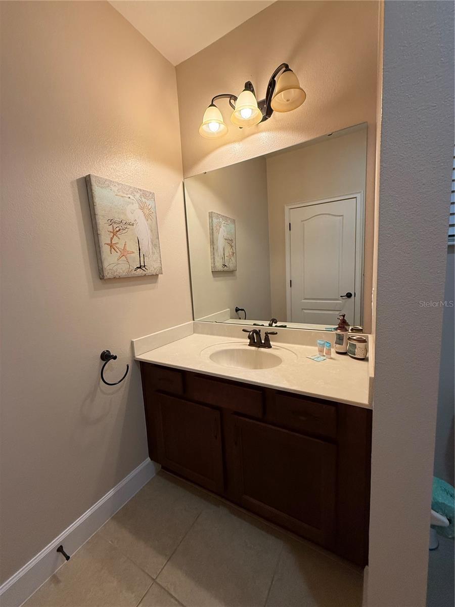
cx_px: 228
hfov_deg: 85.7
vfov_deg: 102.1
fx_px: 245
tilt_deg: -6.8
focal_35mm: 14
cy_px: 304
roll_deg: +3.0
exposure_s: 1/60
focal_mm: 2.22
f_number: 2.2
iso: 320
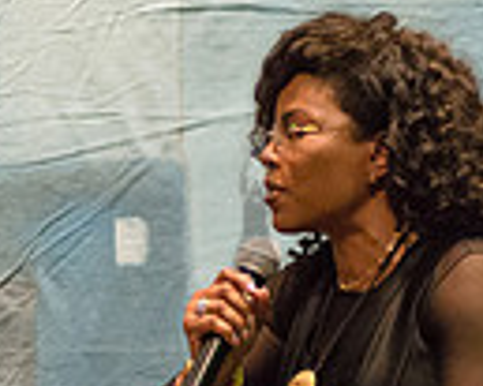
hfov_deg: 5.4
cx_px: -197
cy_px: 393
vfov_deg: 4.4
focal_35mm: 354
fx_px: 5057
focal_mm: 80
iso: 4000
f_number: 2.8
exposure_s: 1/250
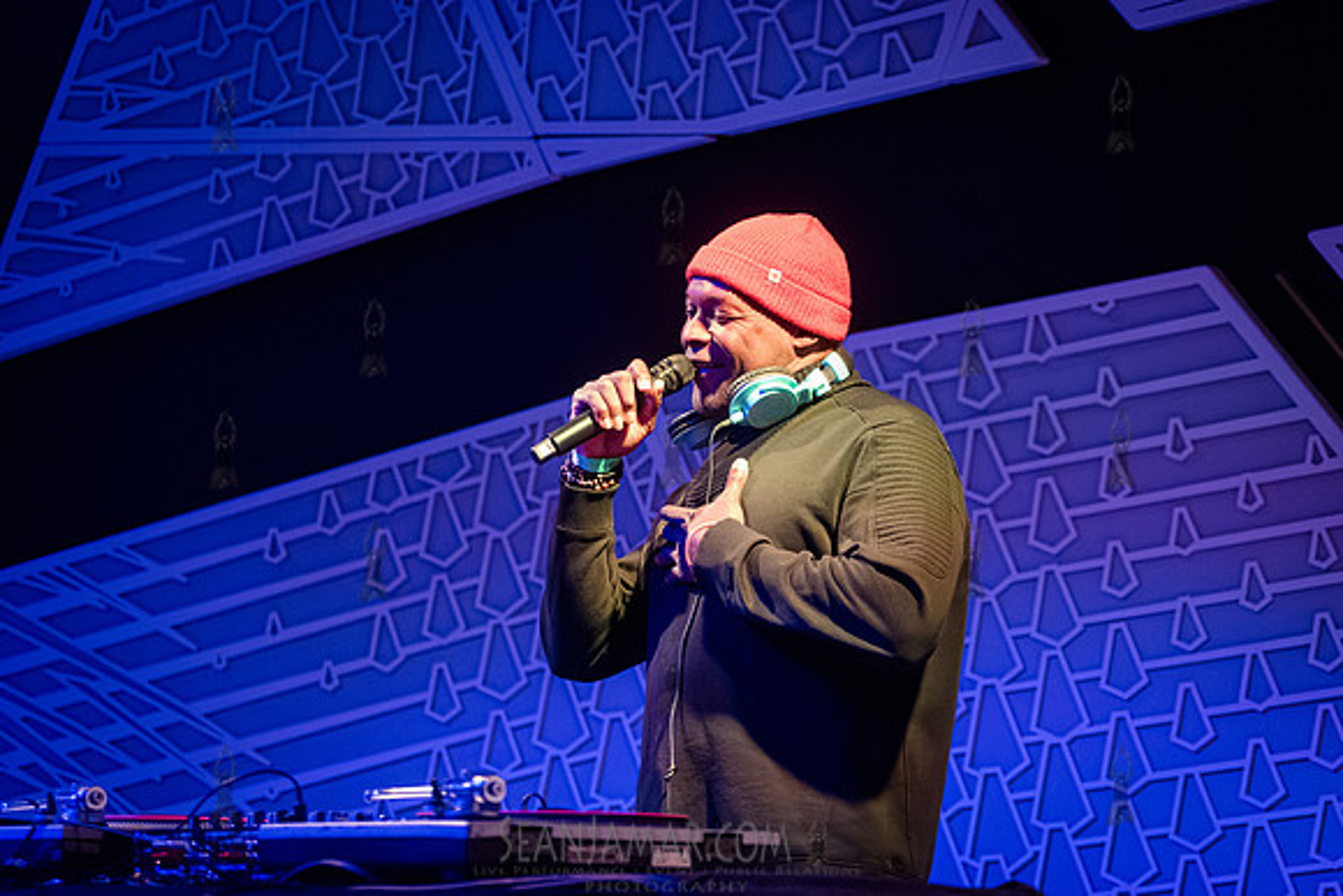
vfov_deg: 13.9
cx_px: 681
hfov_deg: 20.7
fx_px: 3669
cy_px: 384
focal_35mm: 98
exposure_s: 1/320
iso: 8000
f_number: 2.8
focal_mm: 86
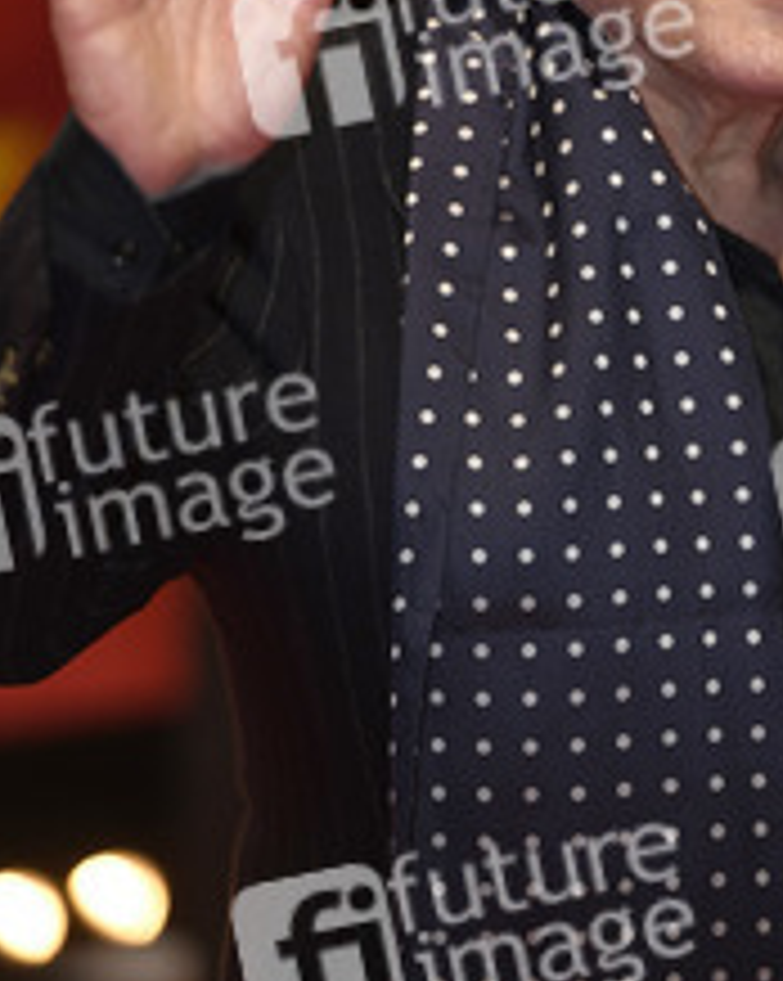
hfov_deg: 4.8
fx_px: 9254
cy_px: 256
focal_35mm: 319
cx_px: 594
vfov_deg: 6.1
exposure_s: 1/400
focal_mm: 185
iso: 800
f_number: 3.5
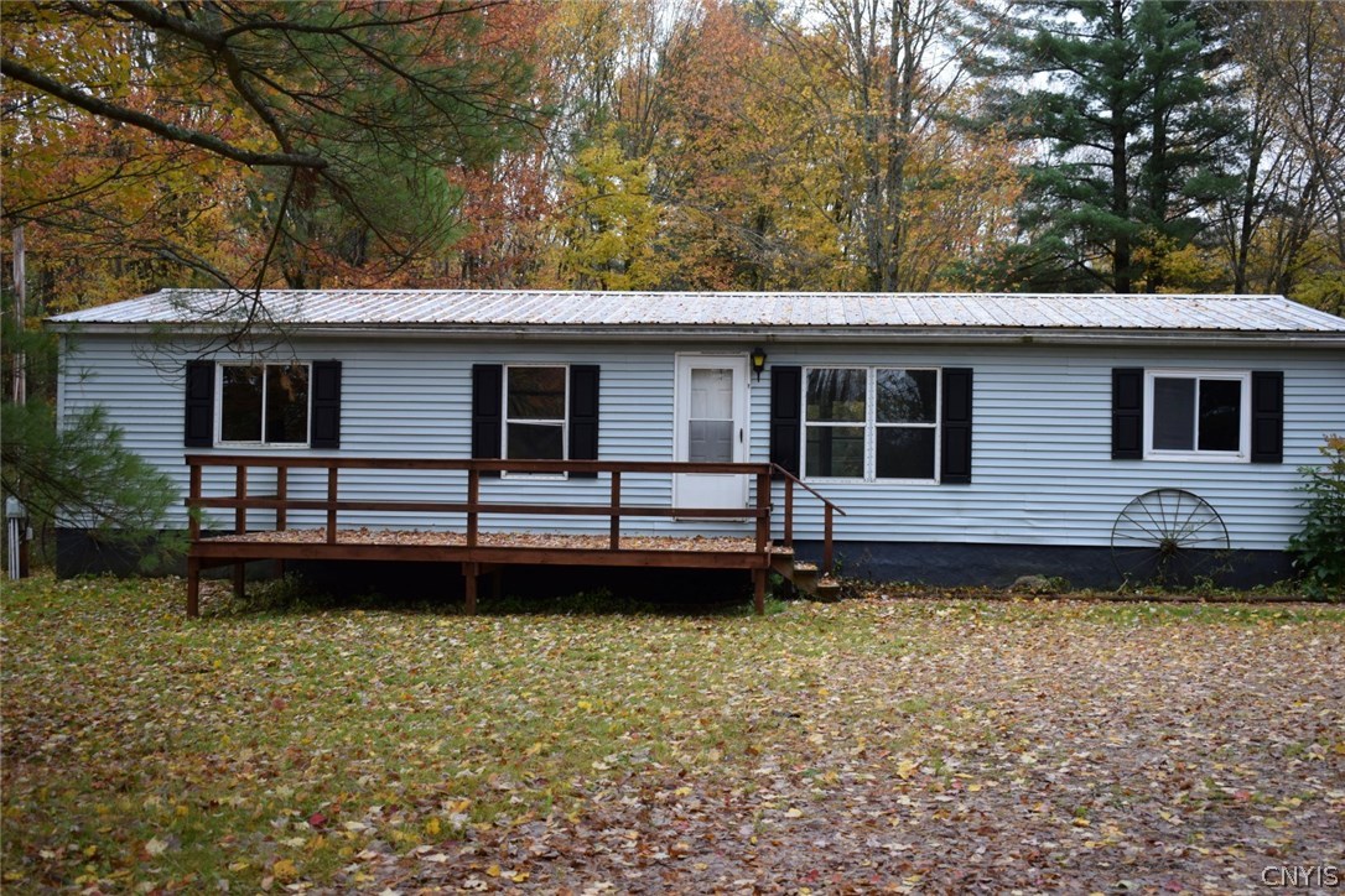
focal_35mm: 42
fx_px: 1569
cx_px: 672
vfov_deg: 31.9
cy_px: 448
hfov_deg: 46.4
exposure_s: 1/100
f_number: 5
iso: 400
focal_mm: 28
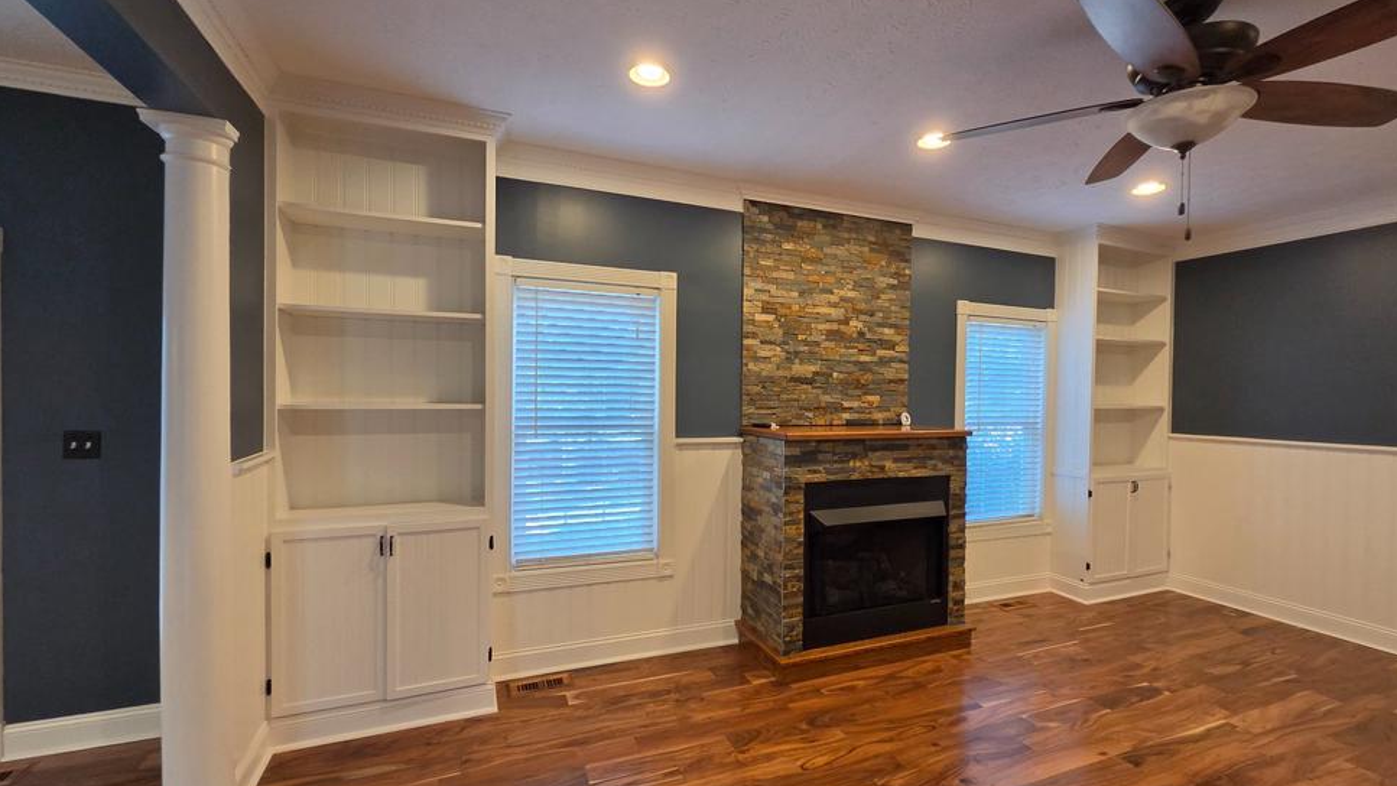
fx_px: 556
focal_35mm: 15
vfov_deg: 70.5
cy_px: 409
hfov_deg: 102.9
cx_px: 734
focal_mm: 2.2
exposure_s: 1/60
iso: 320
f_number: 2.2
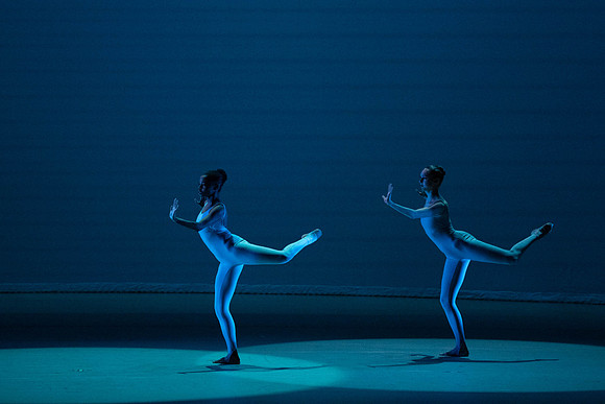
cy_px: 202
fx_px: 4051
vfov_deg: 5.7
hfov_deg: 8.5
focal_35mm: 241
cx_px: 302
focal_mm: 241
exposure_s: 1/400
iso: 16000
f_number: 5.6
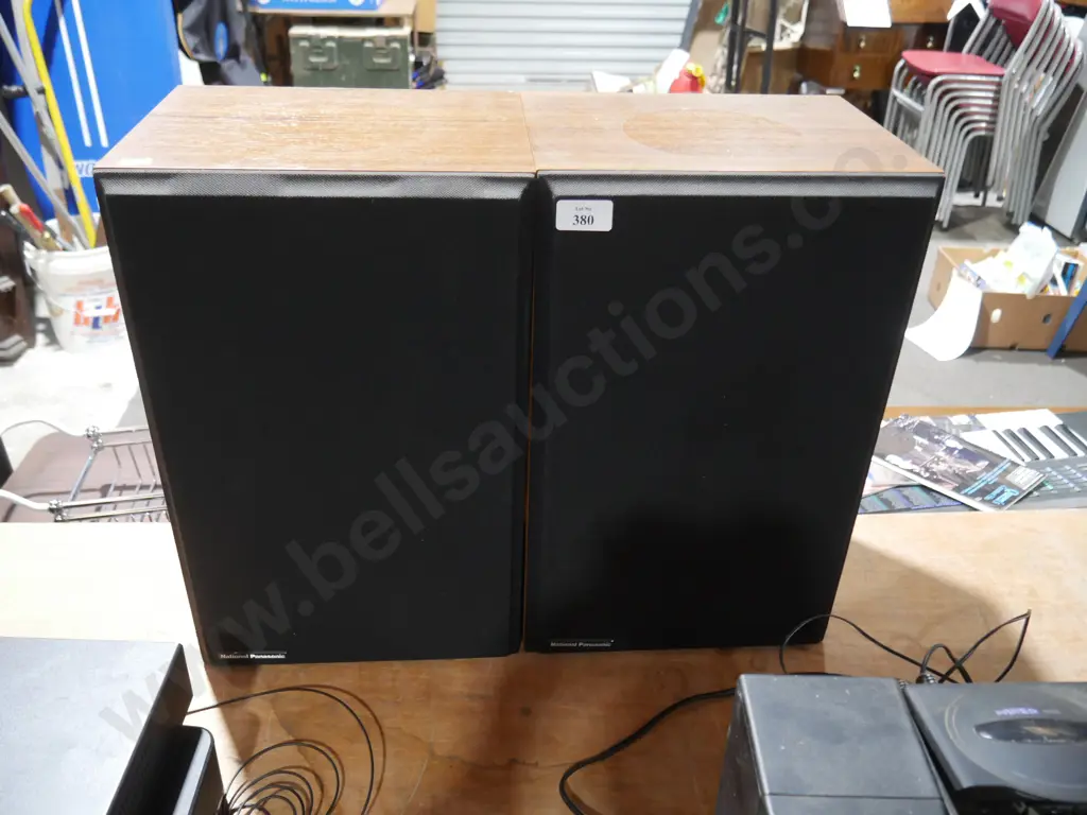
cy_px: 408
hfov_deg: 63.4
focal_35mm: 28
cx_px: 544
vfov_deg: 49.7
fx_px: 879
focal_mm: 14
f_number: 3.5
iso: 1250
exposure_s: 1/60
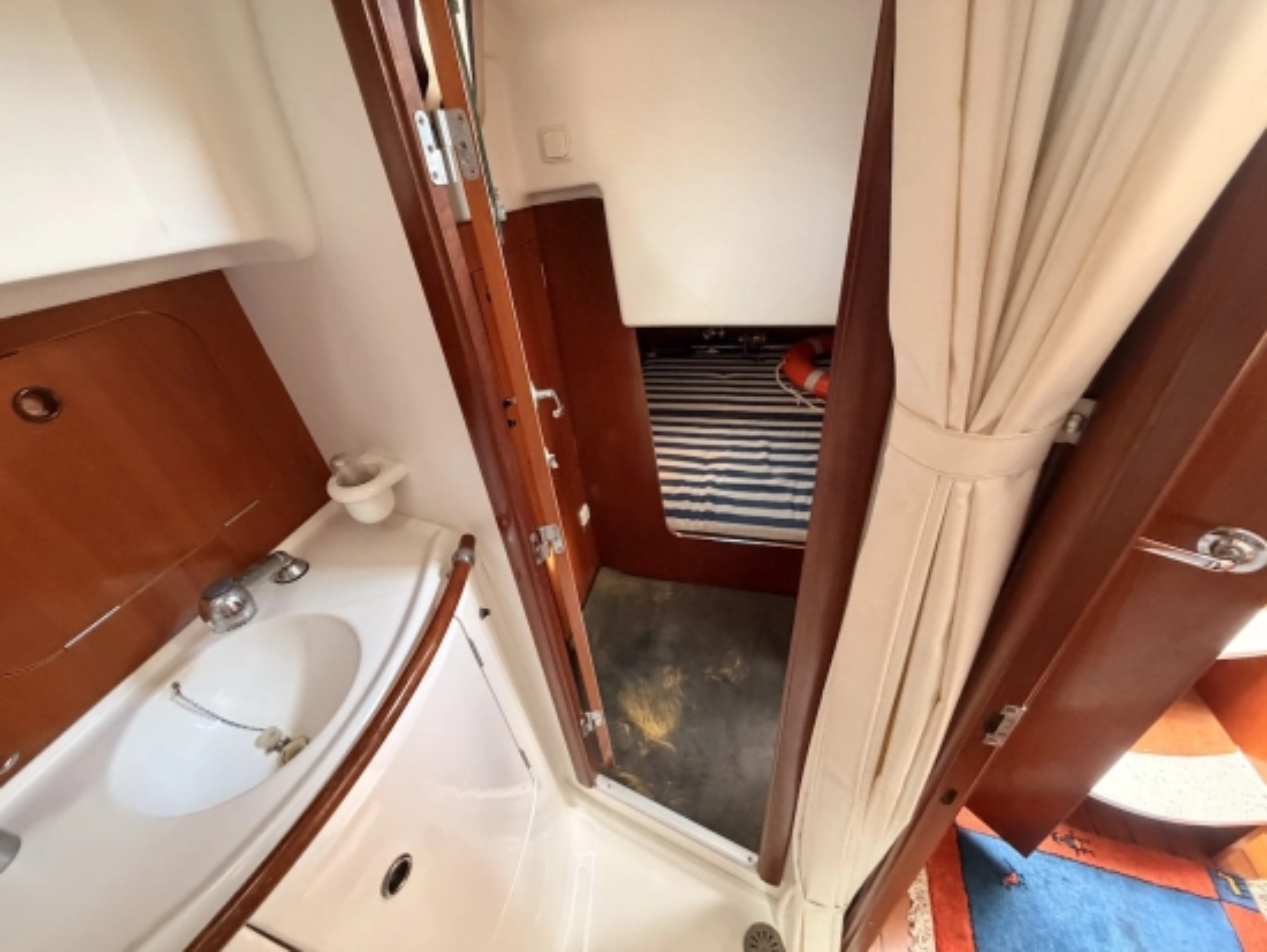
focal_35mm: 14
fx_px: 513
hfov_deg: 102.0
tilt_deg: -32.1
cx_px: 634
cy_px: 476
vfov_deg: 85.7
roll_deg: +5.6
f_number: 2.2
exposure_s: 1/60
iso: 500
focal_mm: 2.22
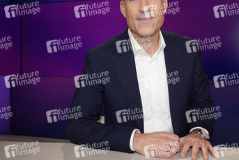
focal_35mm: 46
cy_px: 62
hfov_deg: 42.5
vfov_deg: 29.2
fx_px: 306
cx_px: 143
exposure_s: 1/125
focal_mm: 35
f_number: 5.6
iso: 1600
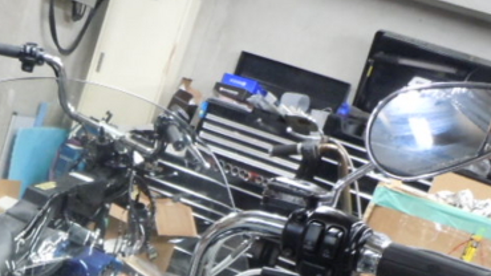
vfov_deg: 16.9
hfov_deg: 30.6
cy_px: 390
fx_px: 859
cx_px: 60
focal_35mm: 66
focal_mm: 5
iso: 400
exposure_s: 1/13
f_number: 3.7
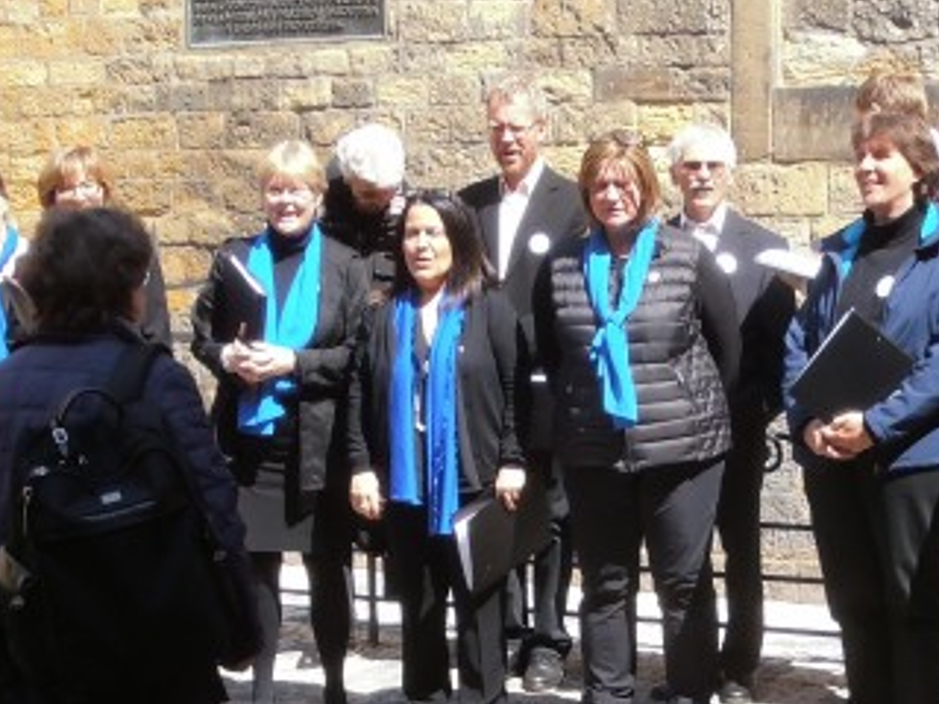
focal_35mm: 100
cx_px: 725
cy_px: 581
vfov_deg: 14.7
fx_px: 2713
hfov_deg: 19.5
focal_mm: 7.15
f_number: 3.9
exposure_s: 1/200
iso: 80
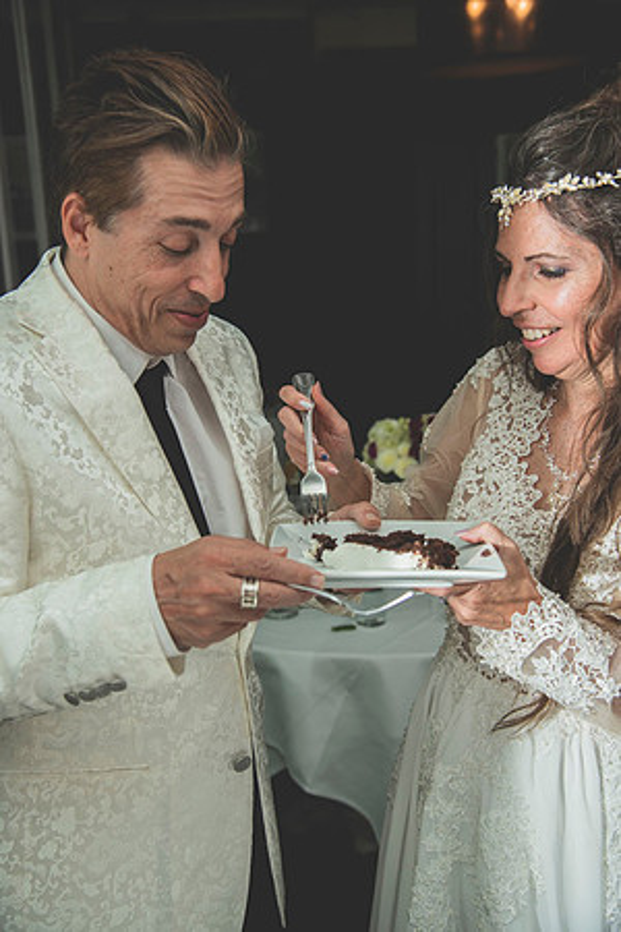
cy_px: 466
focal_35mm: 48
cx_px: 310
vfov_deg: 41.1
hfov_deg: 28.1
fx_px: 1242
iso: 100
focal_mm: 48
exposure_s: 1/200
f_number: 4.5
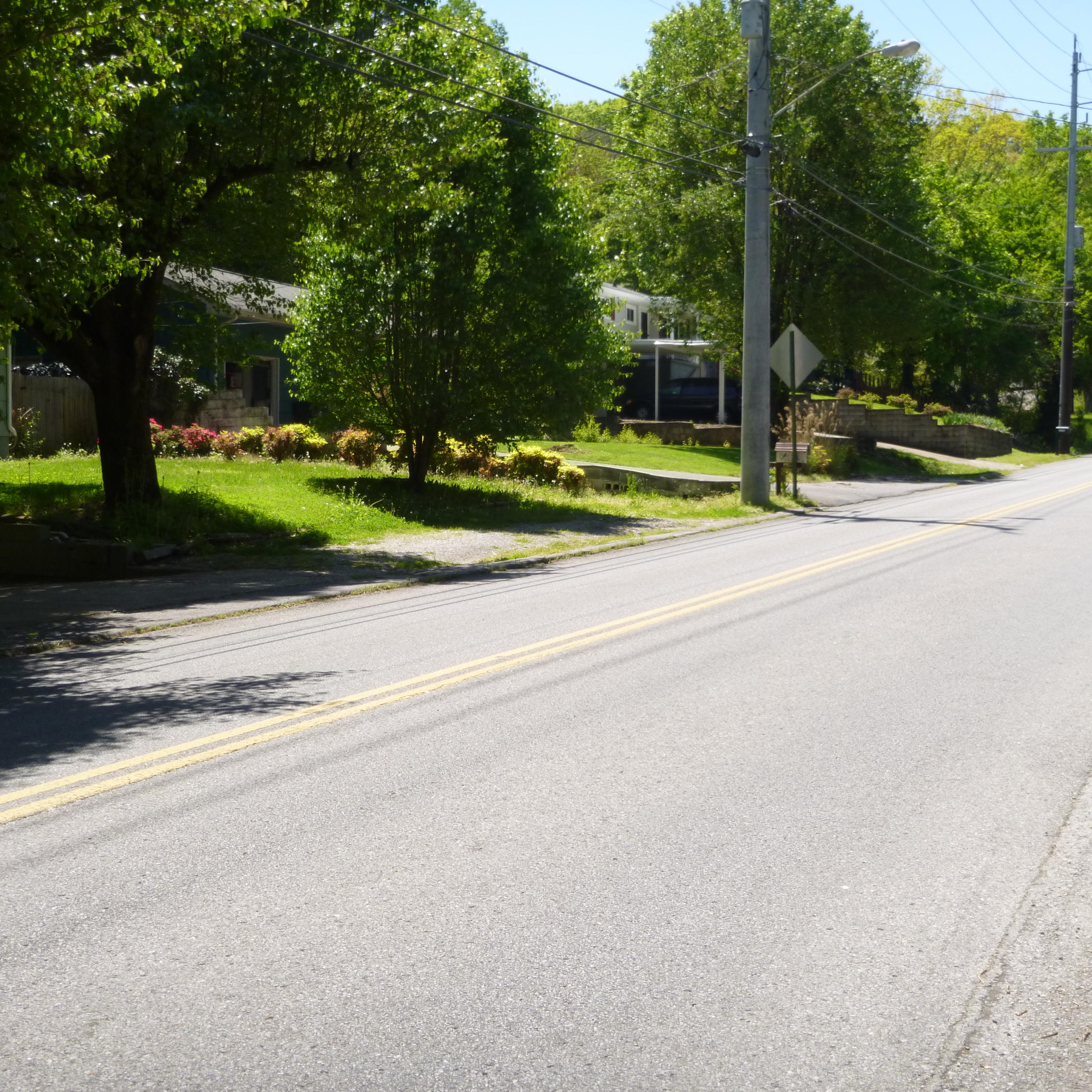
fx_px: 1749
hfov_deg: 34.7
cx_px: 516
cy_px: 543
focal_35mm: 49
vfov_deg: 34.7
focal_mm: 7.3
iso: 100
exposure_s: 1/250
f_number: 4.6
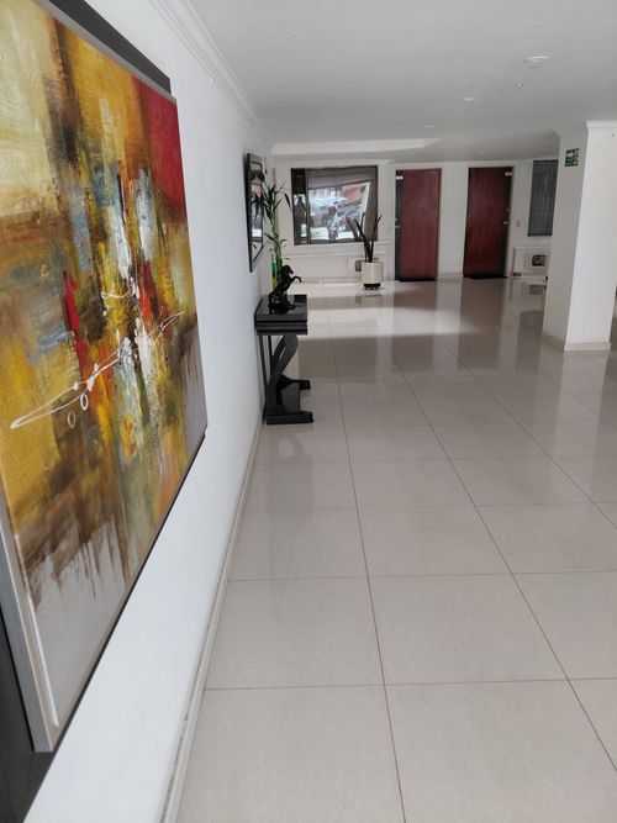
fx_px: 594
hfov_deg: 54.9
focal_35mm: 25
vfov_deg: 69.4
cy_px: 412
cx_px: 308
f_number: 1.8
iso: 160
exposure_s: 1/120
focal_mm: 4.69
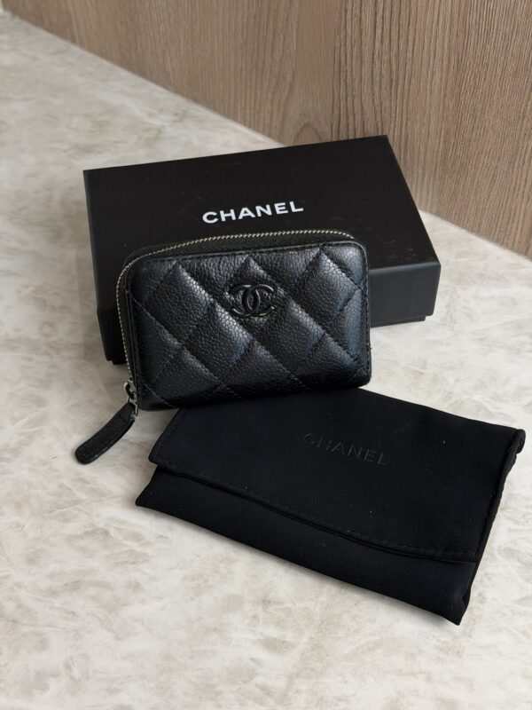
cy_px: 355
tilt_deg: -48.3
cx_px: 266
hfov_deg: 30.3
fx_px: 984
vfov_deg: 39.7
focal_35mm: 48
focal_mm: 6.76
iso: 80
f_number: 1.78
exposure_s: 1/120
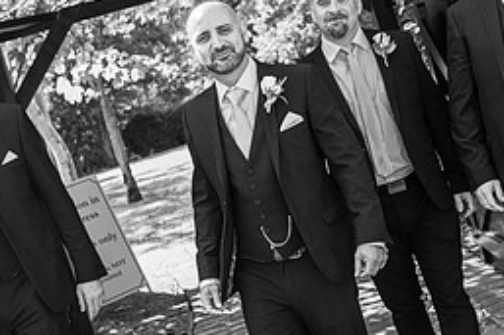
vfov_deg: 17.2
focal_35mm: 79
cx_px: 275
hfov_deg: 25.7
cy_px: 202
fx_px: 1105
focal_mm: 35
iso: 100
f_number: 4
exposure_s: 1/250
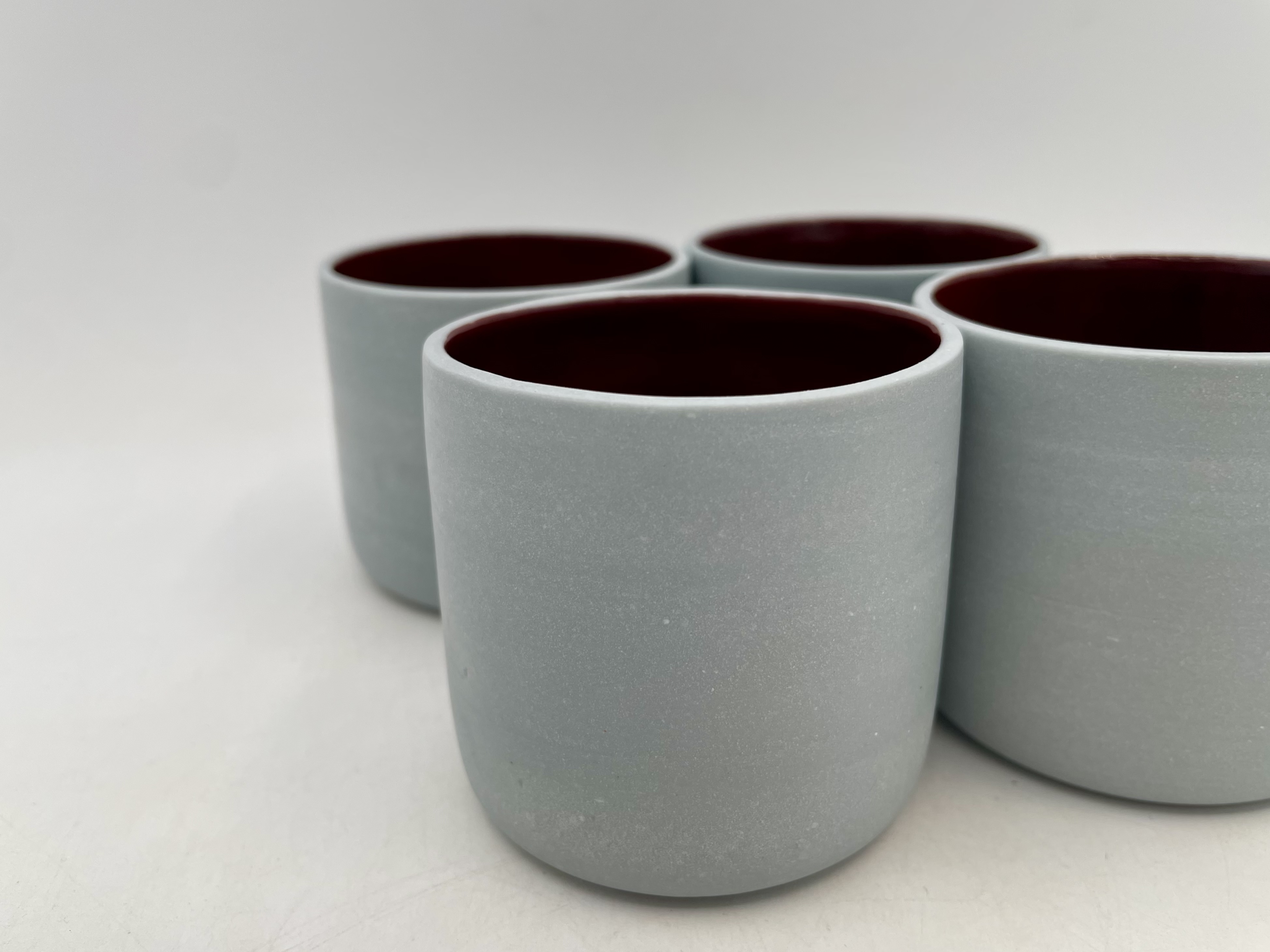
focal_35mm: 26
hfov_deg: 67.3
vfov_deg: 53.1
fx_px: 954
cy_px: 476
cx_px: 635
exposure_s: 1/972
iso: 32
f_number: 1.6
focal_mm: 4.2
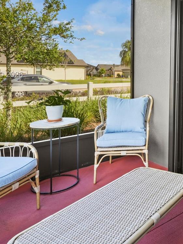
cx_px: 183
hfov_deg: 36.6
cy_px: 75
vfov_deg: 51.3
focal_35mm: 35
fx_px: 247
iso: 400
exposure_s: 1/10
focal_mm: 17
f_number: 11
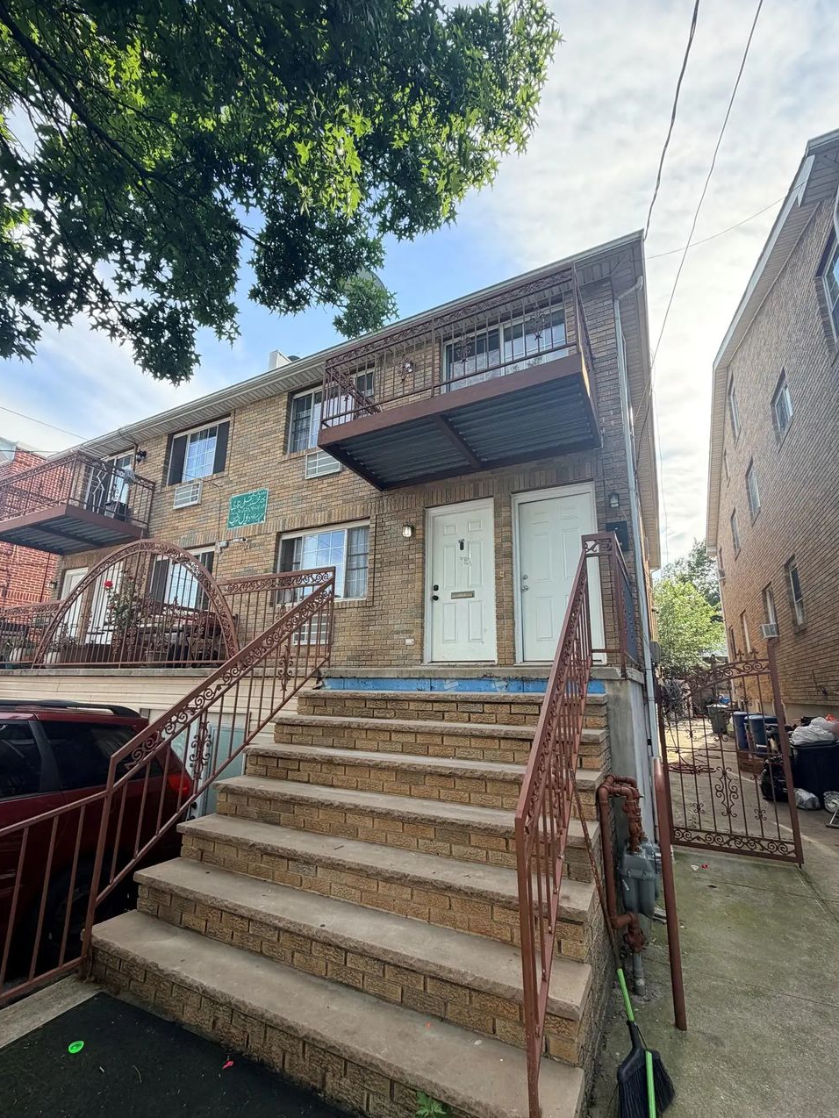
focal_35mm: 15
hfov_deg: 81.8
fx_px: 485
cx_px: 416
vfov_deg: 98.1
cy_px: 586
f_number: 2.2
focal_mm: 2.22
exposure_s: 1/475
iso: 64
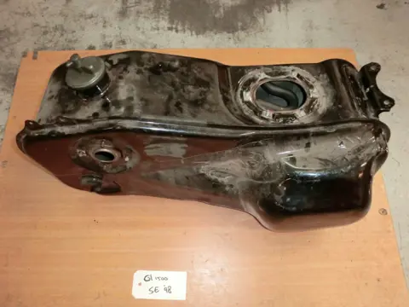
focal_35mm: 27
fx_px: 319
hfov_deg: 65.3
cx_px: 204
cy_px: 154
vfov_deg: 51.4
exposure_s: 1/60
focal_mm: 4.9
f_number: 3.2
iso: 400
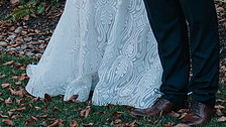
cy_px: -94
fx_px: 995
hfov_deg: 13.0
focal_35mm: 166
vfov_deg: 7.1
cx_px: 117
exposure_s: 1/250
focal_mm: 35
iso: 100
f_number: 2.2
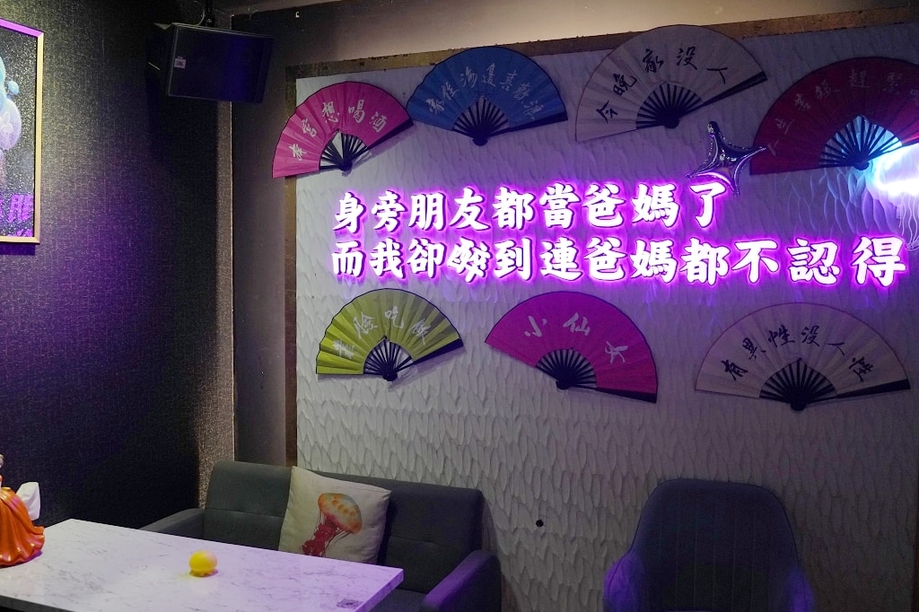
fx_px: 868
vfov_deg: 38.9
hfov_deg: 55.5
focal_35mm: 34
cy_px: 307
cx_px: 381
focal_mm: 29
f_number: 2.8
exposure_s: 1/160
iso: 2500
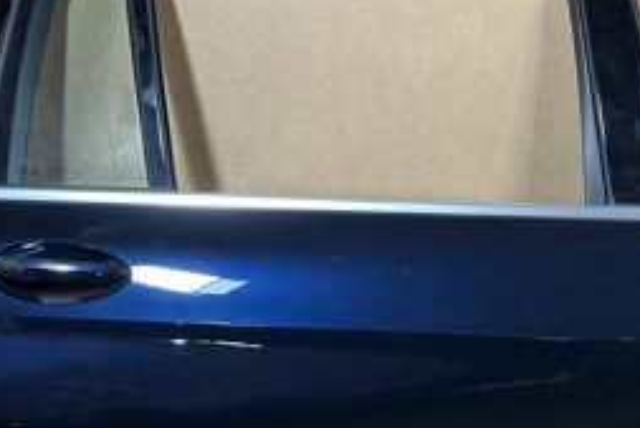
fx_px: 2241
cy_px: 376
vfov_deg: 10.8
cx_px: 716
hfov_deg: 15.8
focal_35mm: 126
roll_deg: +0.0
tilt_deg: -14.8
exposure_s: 1/50
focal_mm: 6.86
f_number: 1.78
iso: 250
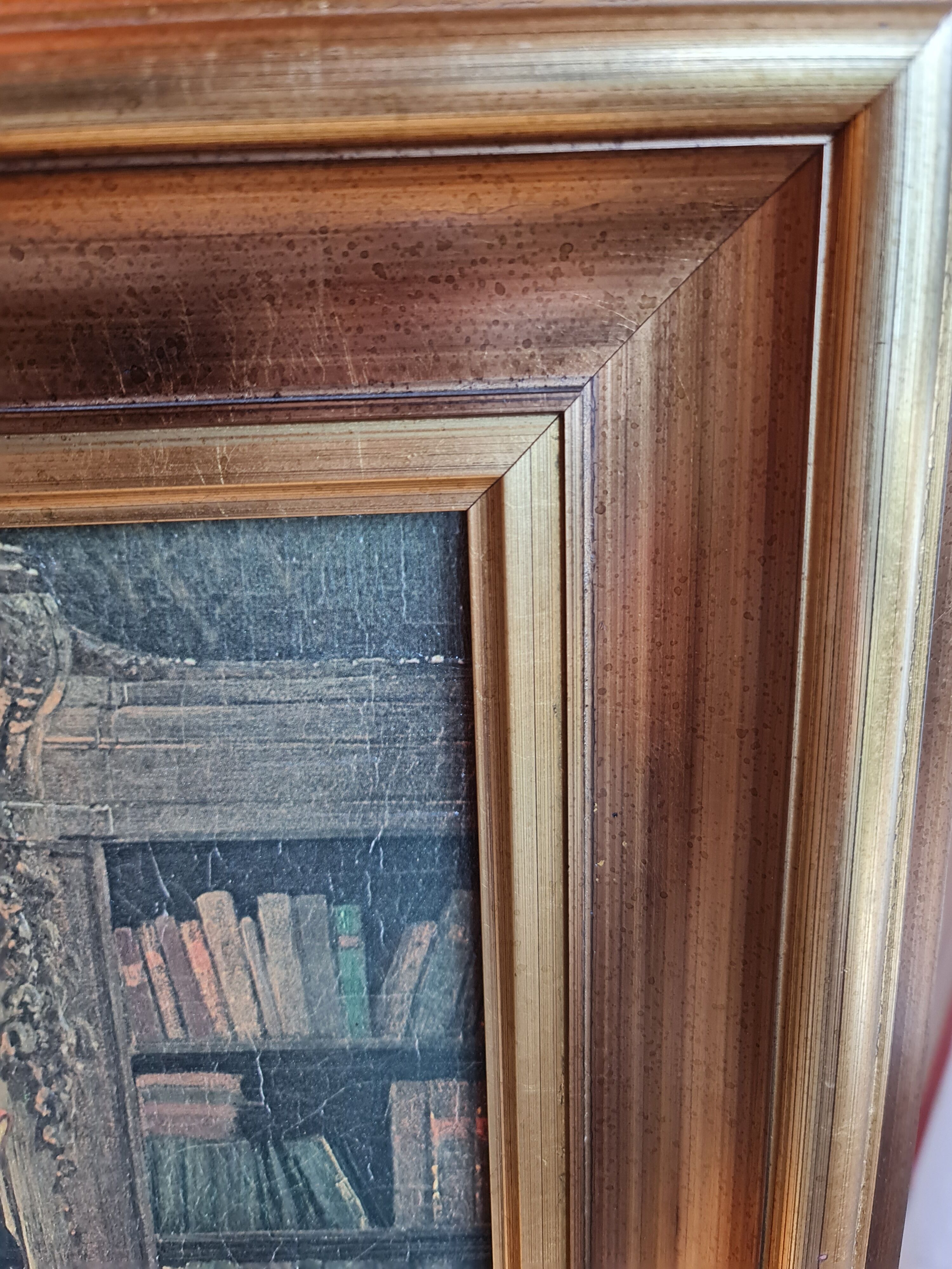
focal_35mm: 25
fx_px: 917
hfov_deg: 54.9
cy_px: 634
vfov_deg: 69.4
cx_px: 476
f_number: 1.8
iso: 1000
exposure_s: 1/50
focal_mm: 7
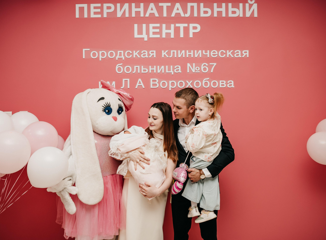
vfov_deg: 45.5
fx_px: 285
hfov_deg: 59.5
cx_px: 162
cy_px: 132
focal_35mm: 30
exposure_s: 1/160
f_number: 4
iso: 125
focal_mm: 26
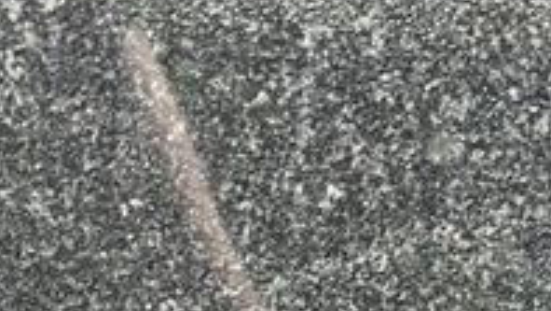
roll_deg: -2.8
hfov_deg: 18.6
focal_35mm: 115
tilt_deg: -37.8
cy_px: 754
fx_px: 1681
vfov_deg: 9.4
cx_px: 241
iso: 50
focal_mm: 5.7
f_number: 1.5
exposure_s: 1/909
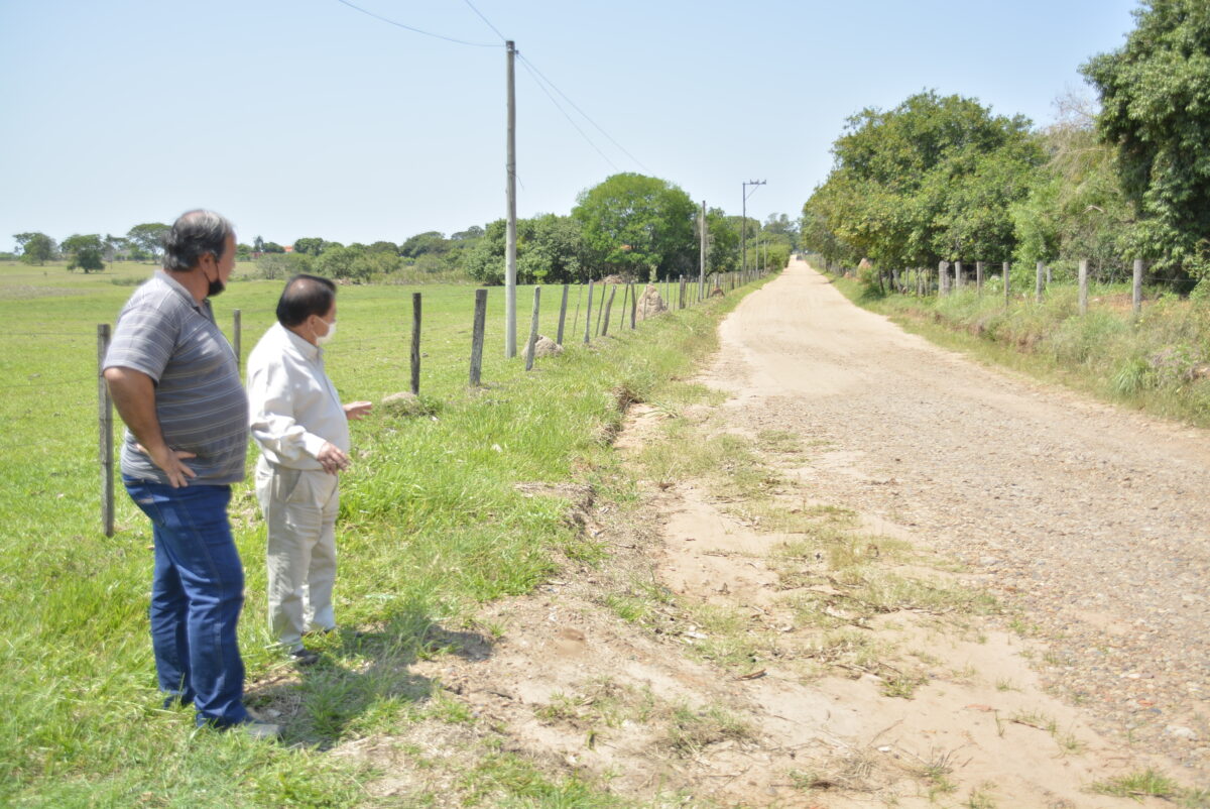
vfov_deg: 40.0
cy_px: 404
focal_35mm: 33
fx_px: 1110
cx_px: 605
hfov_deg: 57.2
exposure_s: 1/640
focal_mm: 22
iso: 110
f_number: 4.5
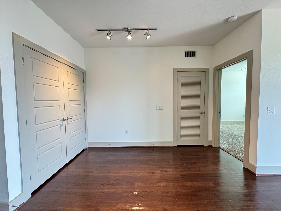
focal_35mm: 14
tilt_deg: -1.8
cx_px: 140
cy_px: 106
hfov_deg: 102.1
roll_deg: +0.4
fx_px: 114
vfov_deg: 85.7
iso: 200
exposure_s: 1/60
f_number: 2.2
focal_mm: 2.22
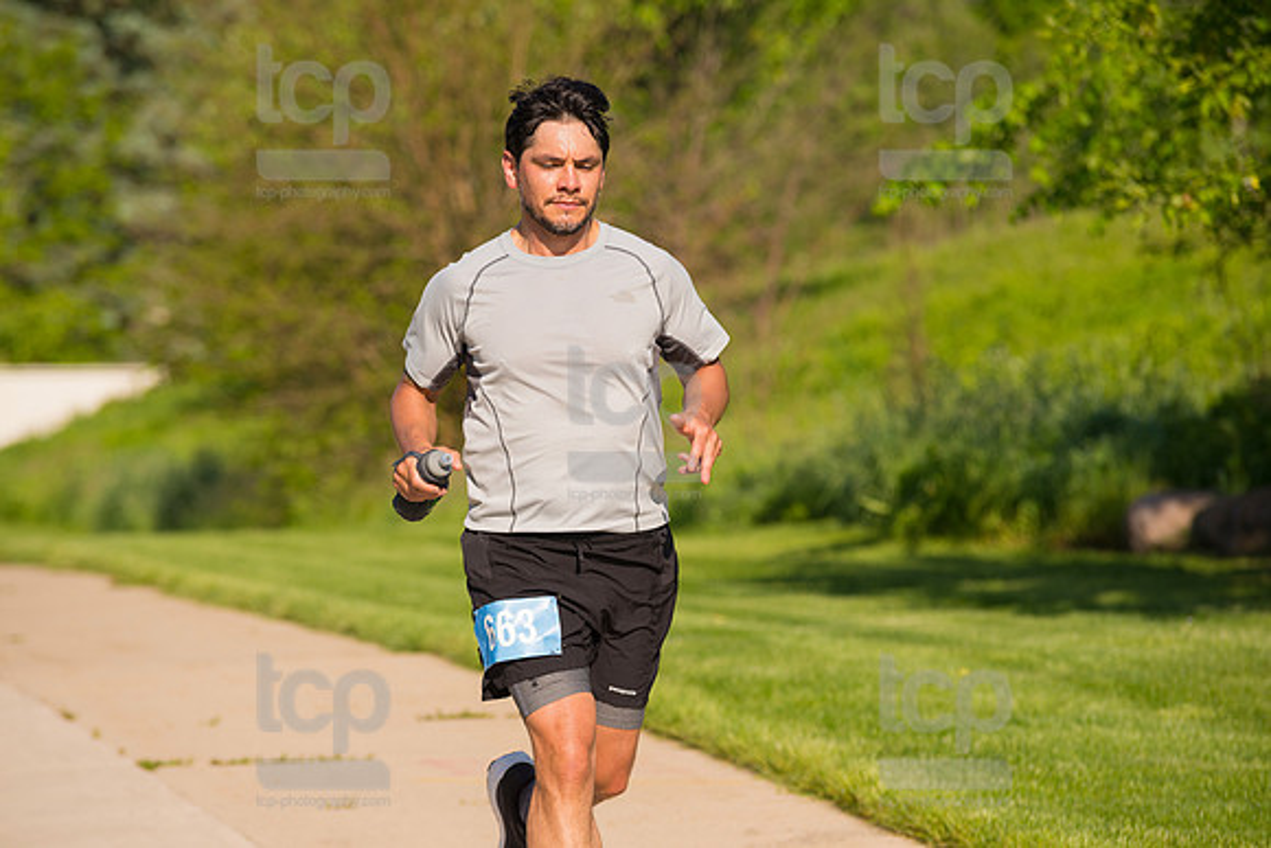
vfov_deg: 6.9
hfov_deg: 10.3
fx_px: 7062
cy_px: 424
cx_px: 636
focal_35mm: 200
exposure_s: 1/2000
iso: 400
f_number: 5.6
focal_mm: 200
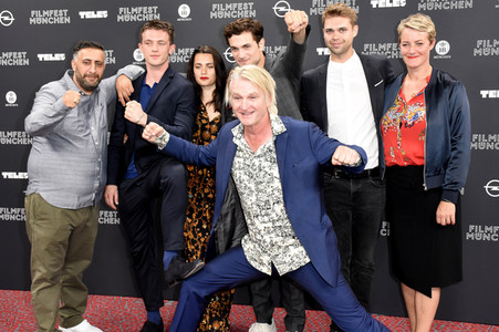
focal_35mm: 40
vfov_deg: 33.0
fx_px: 561
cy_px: 166
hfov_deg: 48.0
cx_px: 250
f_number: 6.3
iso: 1600
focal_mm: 27
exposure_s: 1/160
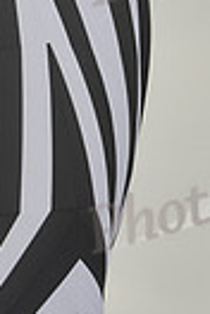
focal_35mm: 538
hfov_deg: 2.6
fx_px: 4707
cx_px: -35
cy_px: 102
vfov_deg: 3.8
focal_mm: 122
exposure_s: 1/800
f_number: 10
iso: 320
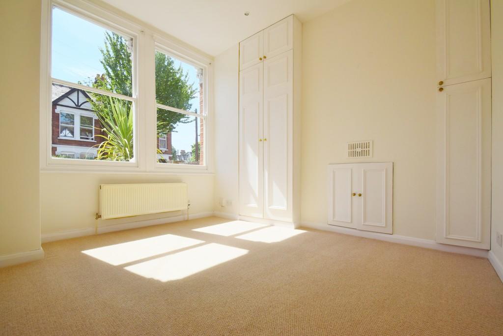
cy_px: 168
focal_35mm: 15
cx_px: 252
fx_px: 210
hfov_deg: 100.4
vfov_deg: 77.3
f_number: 11
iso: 360
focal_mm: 10
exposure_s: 1/500
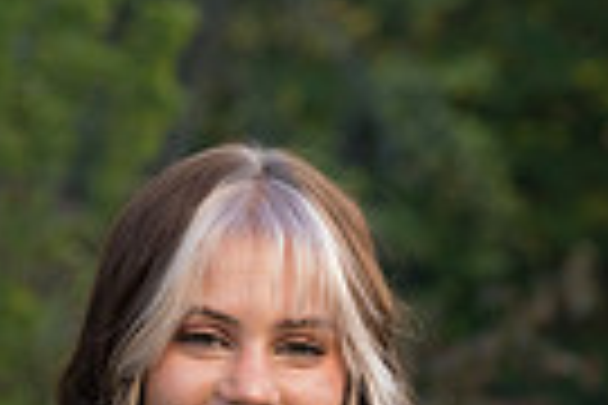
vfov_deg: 3.1
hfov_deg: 4.7
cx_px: 383
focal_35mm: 435
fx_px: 7346
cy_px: 706
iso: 250
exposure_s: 1/250
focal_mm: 86
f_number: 4.5
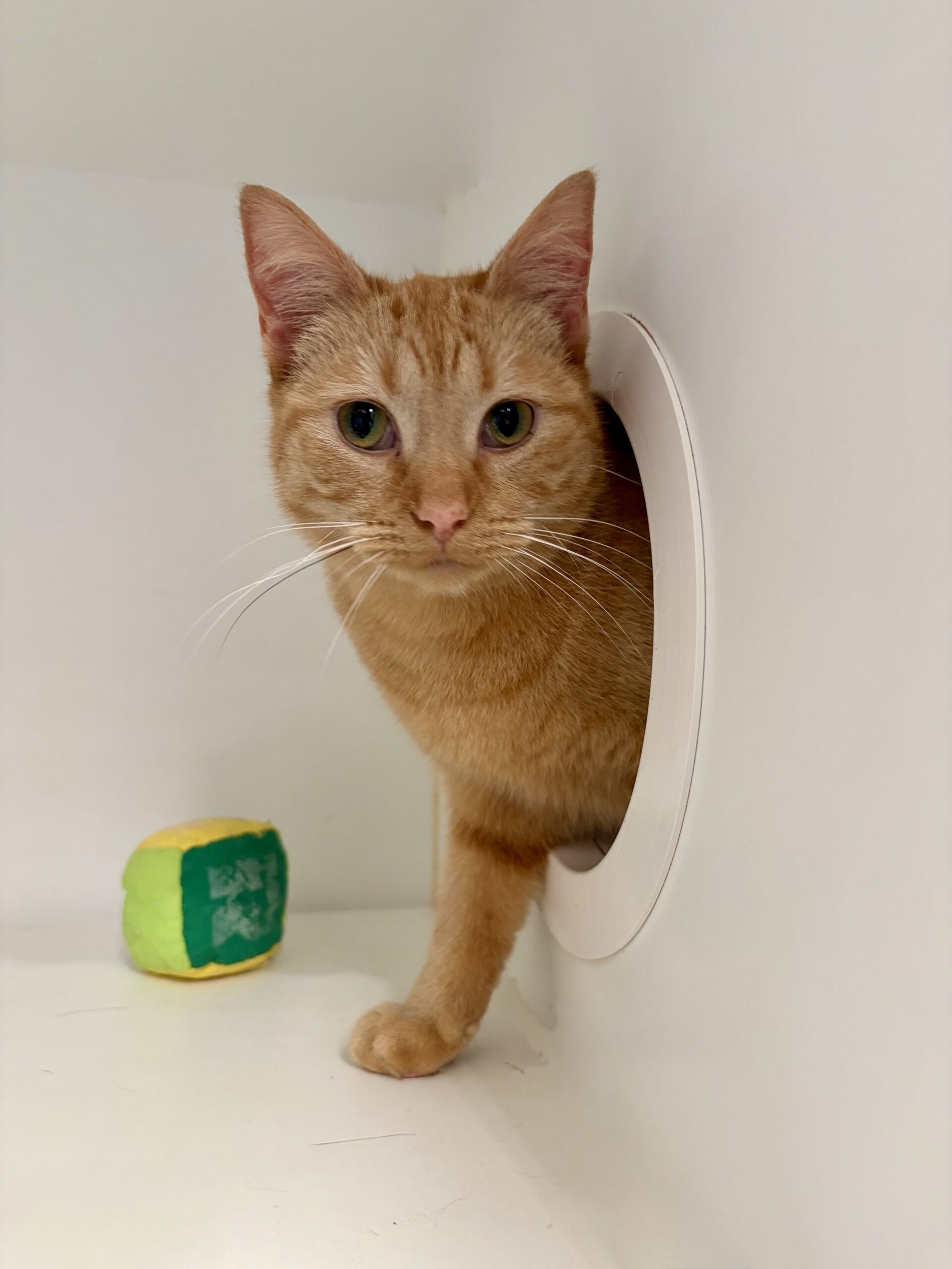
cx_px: 476
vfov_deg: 67.3
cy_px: 634
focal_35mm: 26
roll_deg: -1.4
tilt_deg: +3.7
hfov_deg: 53.1
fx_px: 953
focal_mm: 5.96
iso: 160
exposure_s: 1/50
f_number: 1.6
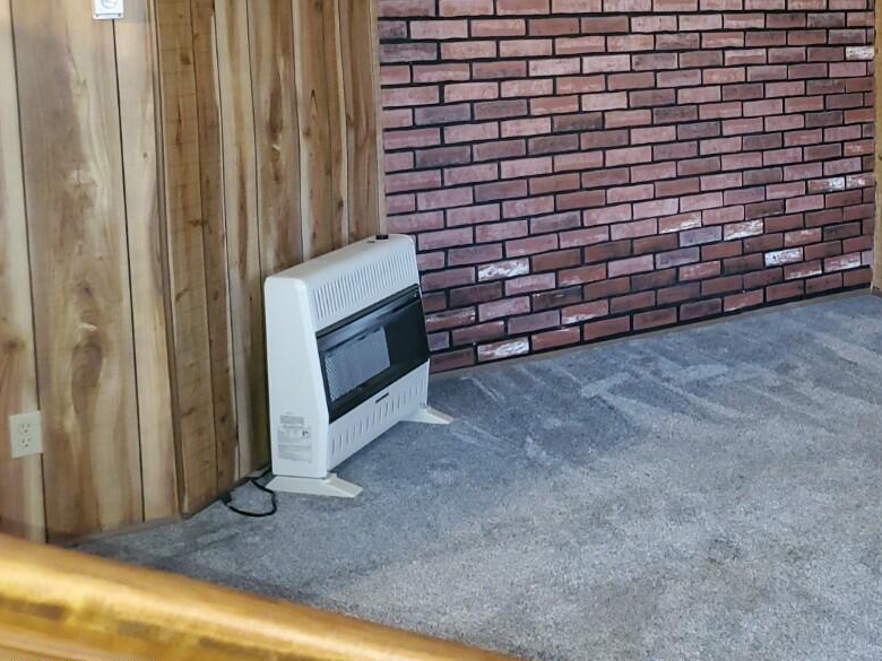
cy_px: 121
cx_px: 752
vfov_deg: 29.5
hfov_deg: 37.7
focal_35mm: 48
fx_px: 1223
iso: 200
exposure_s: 1/10
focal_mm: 4.3
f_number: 1.5
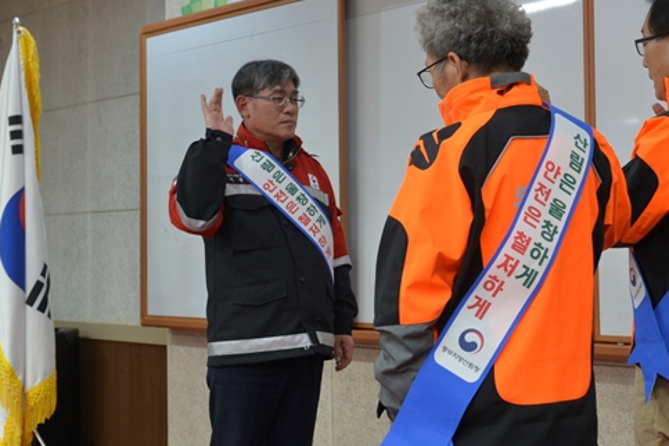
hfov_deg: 31.5
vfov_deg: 21.6
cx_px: 472
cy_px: 198
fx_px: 1171
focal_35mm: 63
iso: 800
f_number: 5.6
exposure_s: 1/40
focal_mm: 38
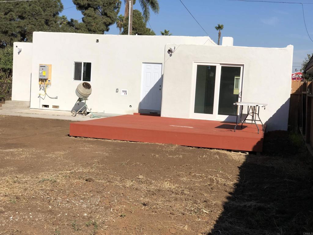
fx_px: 470
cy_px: 118
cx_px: 156
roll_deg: -3.2
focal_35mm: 52
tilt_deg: -4.2
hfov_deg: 36.8
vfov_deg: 28.0
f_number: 2.4
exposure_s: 1/2525
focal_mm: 6
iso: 16
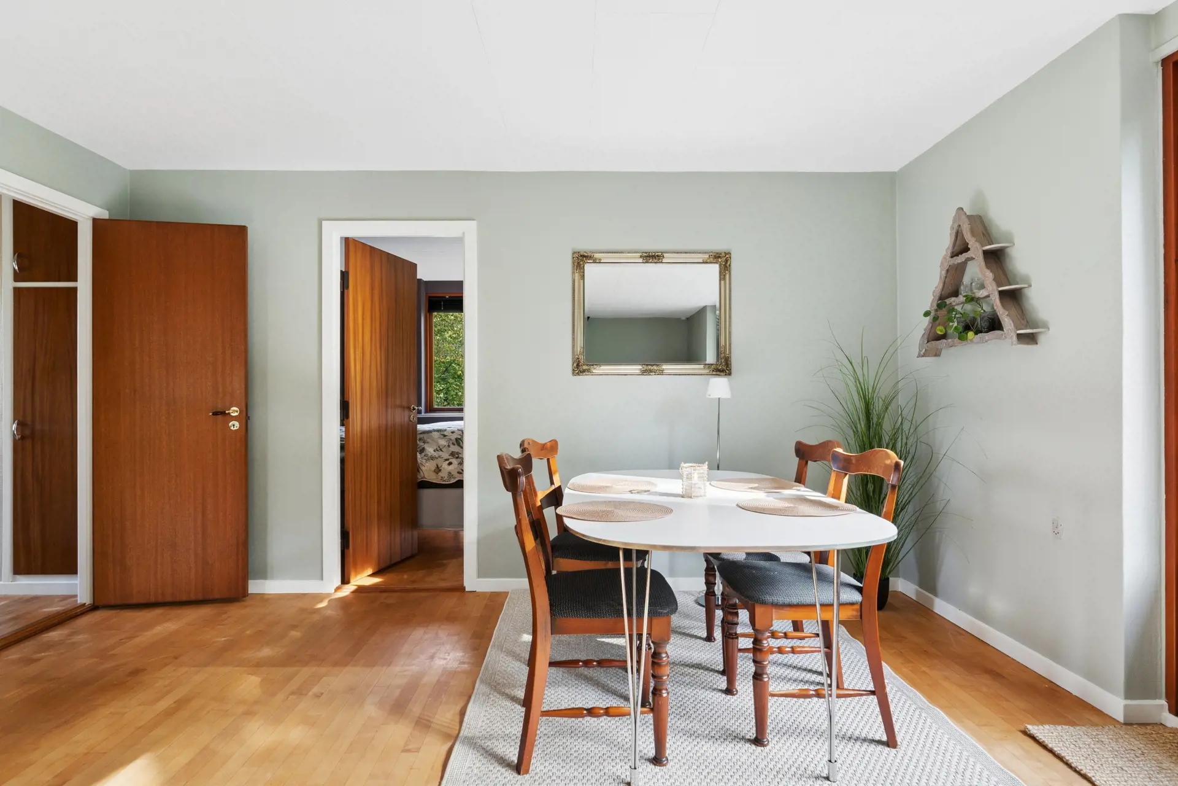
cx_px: 589
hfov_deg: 85.4
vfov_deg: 63.2
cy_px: 393
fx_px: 638
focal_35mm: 20
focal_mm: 13
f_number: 8
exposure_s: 1/30
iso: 400
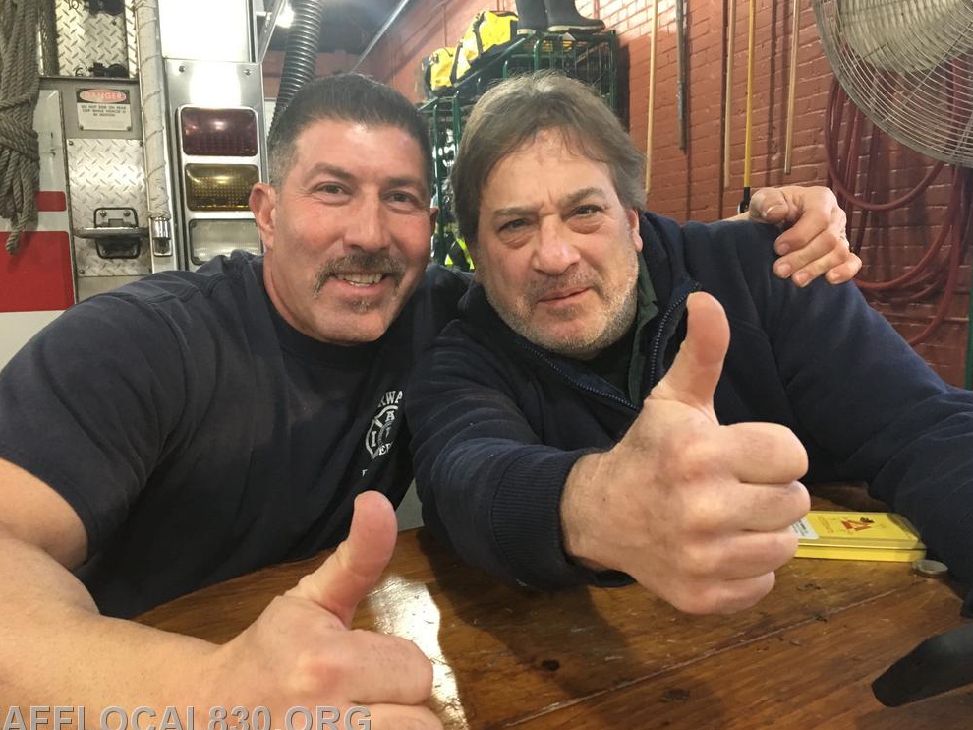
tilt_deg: -7.1
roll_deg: +0.3
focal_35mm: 30
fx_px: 843
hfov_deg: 60.0
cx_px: 485
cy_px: 367
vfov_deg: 46.8
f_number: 2.2
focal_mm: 4.15
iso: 200
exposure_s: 1/30
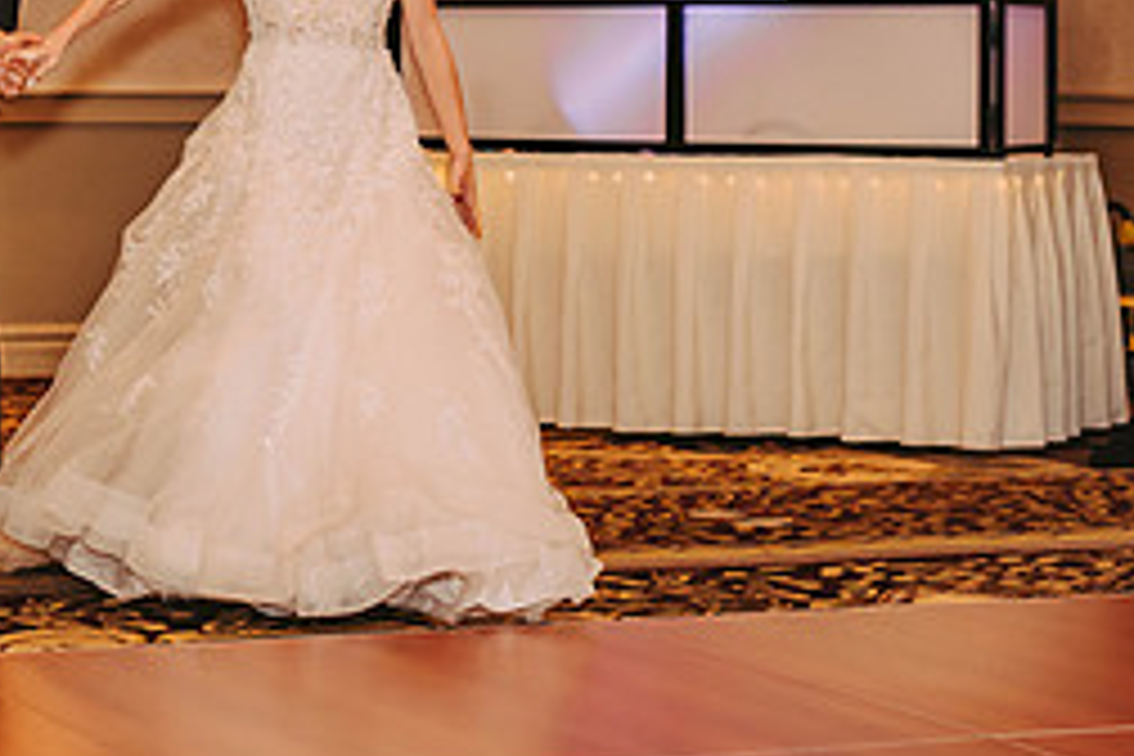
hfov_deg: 17.5
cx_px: 117
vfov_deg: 11.8
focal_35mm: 115
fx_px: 3622
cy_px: 70
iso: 800
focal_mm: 50
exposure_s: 1/125
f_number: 2.5
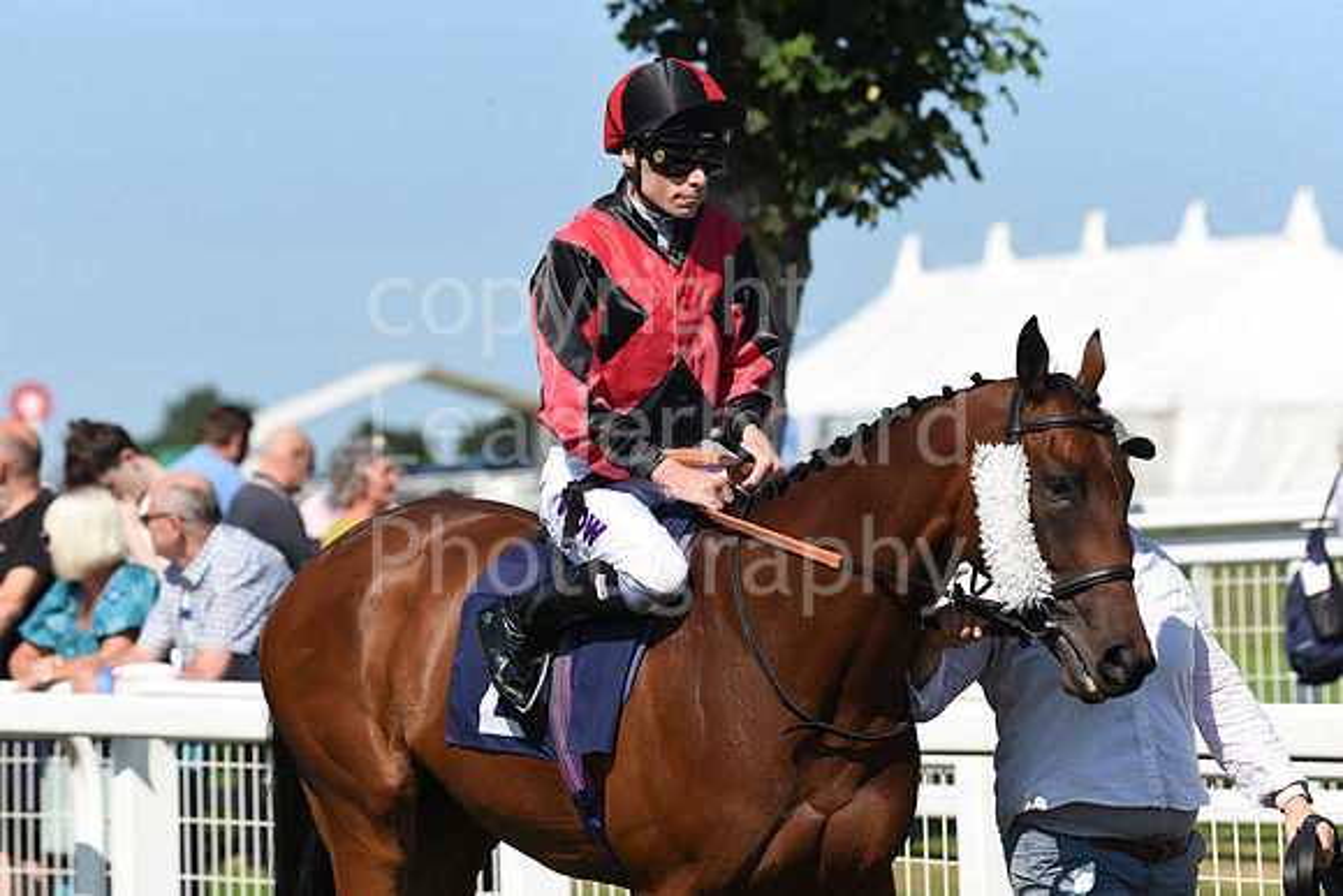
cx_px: 672
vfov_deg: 6.9
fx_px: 7463
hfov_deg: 10.3
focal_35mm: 200
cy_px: 448
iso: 400
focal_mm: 200
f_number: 5.6
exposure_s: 1/3200
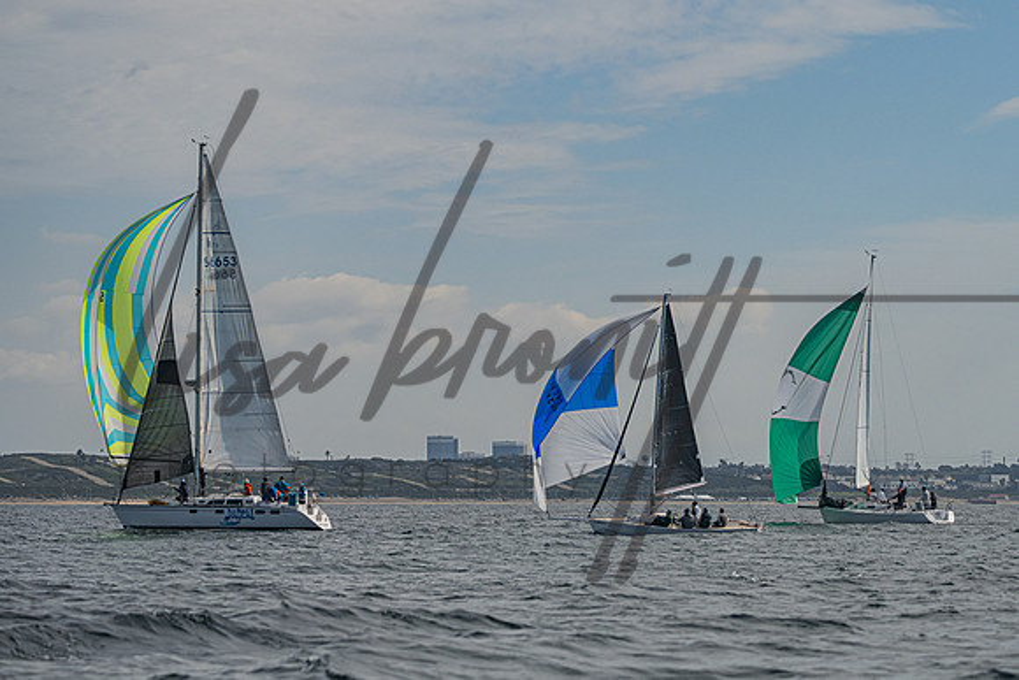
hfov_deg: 12.5
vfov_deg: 8.4
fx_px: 4638
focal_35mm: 164
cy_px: 245
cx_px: 677
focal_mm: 120
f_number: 6.3
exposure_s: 1/6400
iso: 320
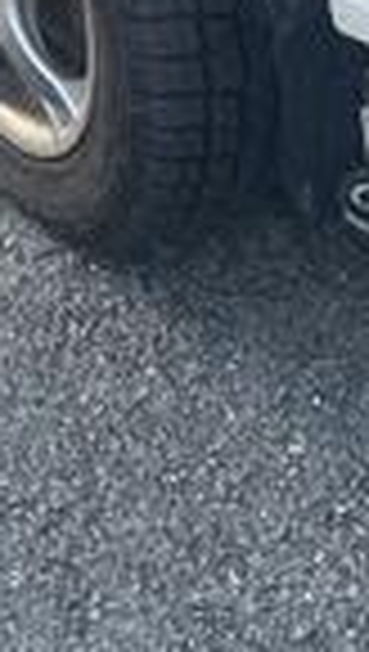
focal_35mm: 125
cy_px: -418
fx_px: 2166
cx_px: 94
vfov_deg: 15.4
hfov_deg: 9.7
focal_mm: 4.2
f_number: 1.6
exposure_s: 1/121
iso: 32
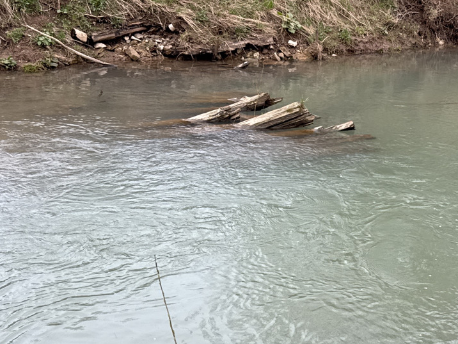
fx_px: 886
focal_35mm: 67
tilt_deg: -21.0
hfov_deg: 28.6
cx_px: 333
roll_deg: -2.3
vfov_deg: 21.8
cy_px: 238
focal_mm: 6.76
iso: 64
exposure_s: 1/248
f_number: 1.78
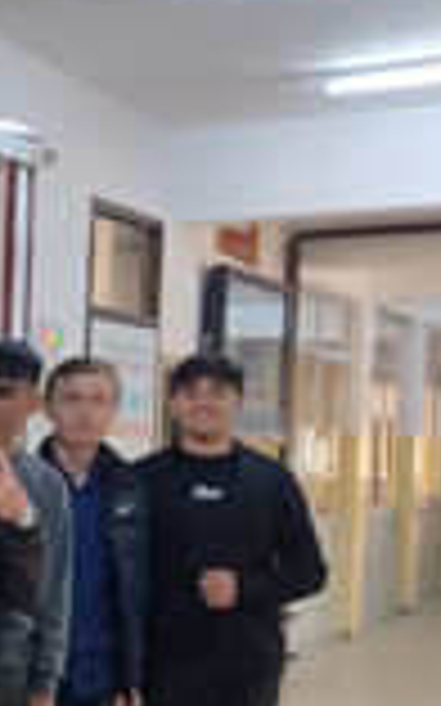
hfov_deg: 12.6
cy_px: 596
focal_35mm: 88
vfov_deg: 23.1
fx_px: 1694
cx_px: -504
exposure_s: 1/33
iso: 430
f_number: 1.79
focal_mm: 4.74
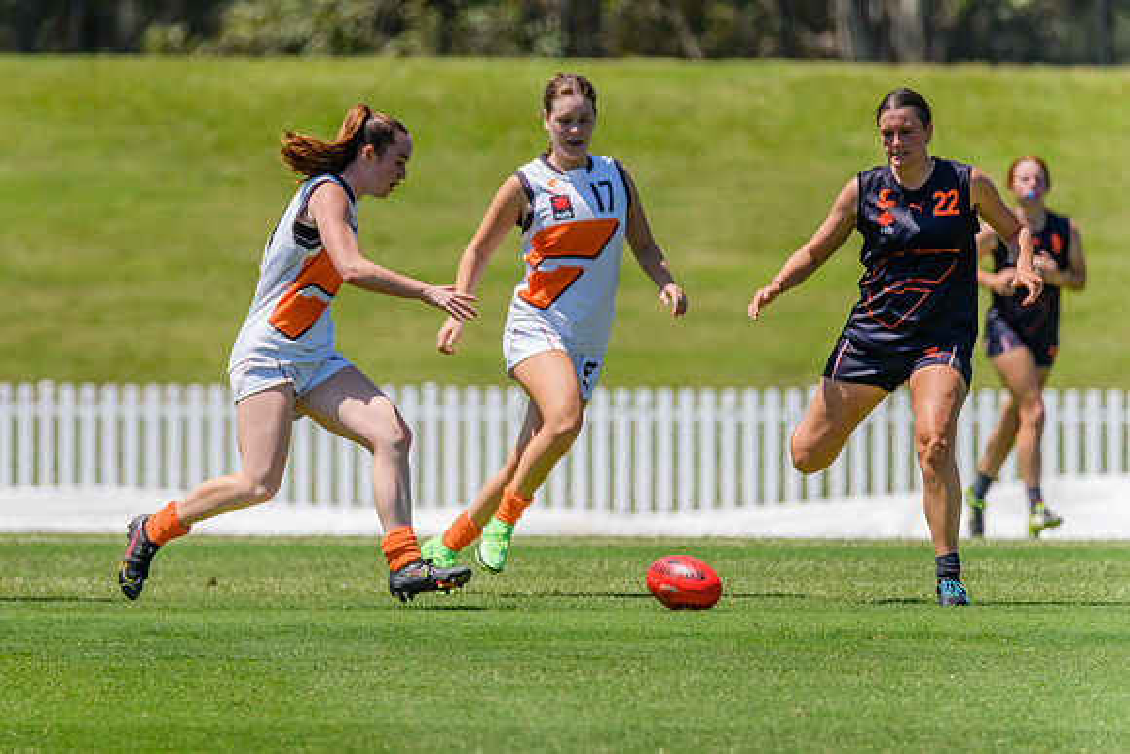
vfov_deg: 1.8
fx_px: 23440
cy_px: 353
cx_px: 430
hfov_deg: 2.8
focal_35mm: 747
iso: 800
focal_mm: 600
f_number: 10
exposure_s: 1/2000
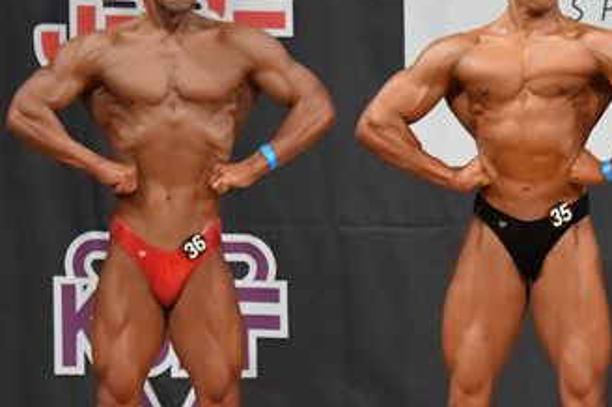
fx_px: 9035
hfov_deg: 3.9
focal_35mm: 532
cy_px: 323
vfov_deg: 2.6
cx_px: 466
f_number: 5.6
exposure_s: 1/400
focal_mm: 150
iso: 9000
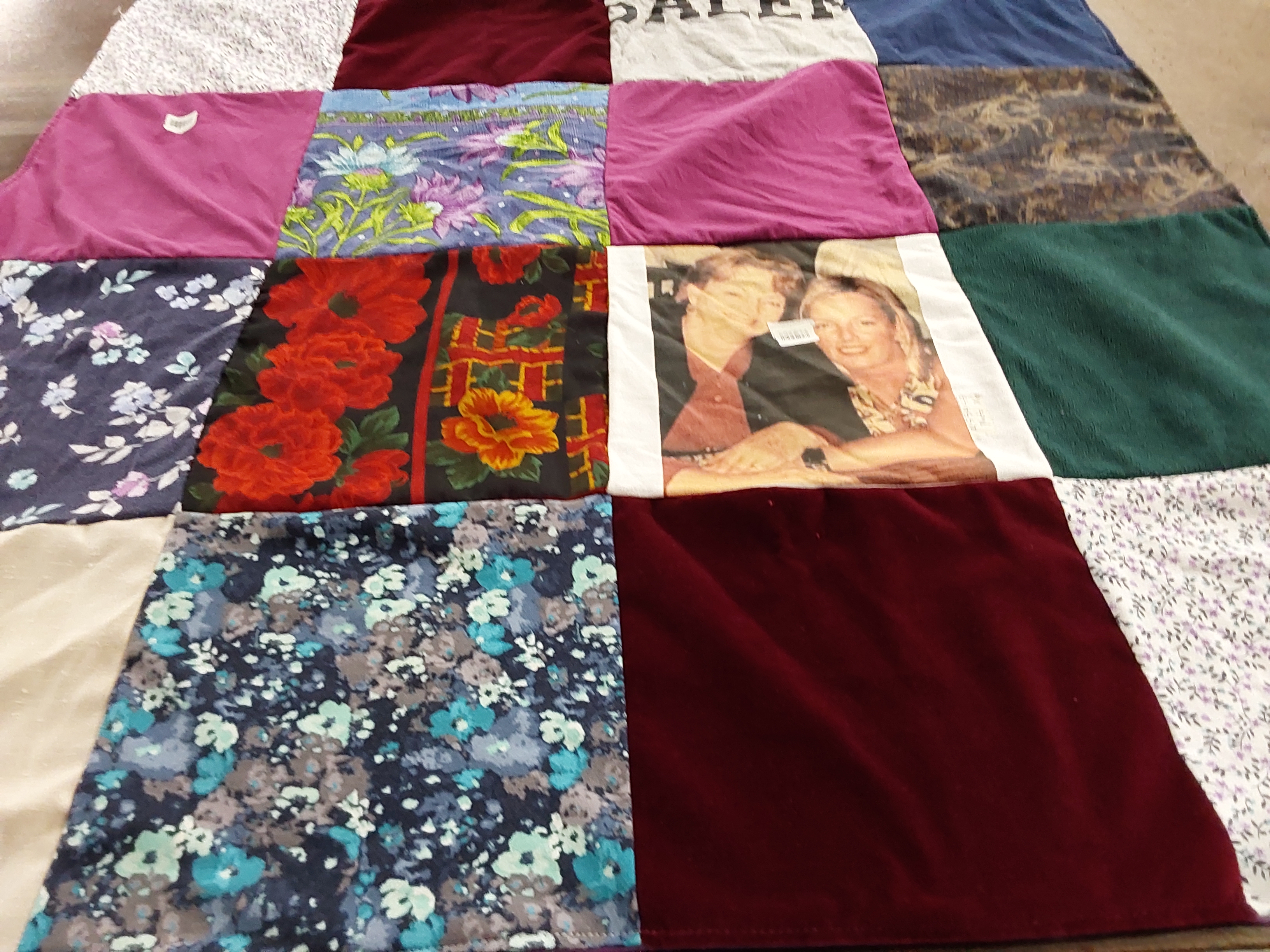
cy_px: 476
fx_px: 1027
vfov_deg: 49.7
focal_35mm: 28
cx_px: 635
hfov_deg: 63.4
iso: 200
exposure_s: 1/60
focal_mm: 2.91
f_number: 1.9
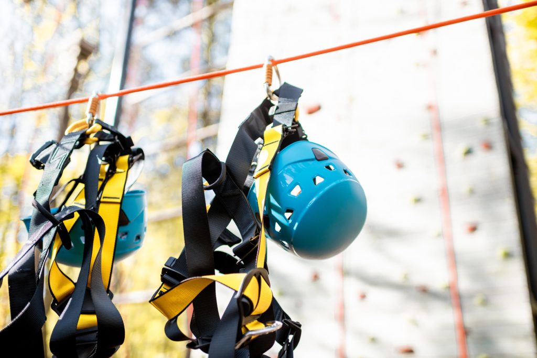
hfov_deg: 54.4
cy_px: 179
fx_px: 522
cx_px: 268
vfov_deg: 37.9
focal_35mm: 35
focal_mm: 35
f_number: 2
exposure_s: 1/1000
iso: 200
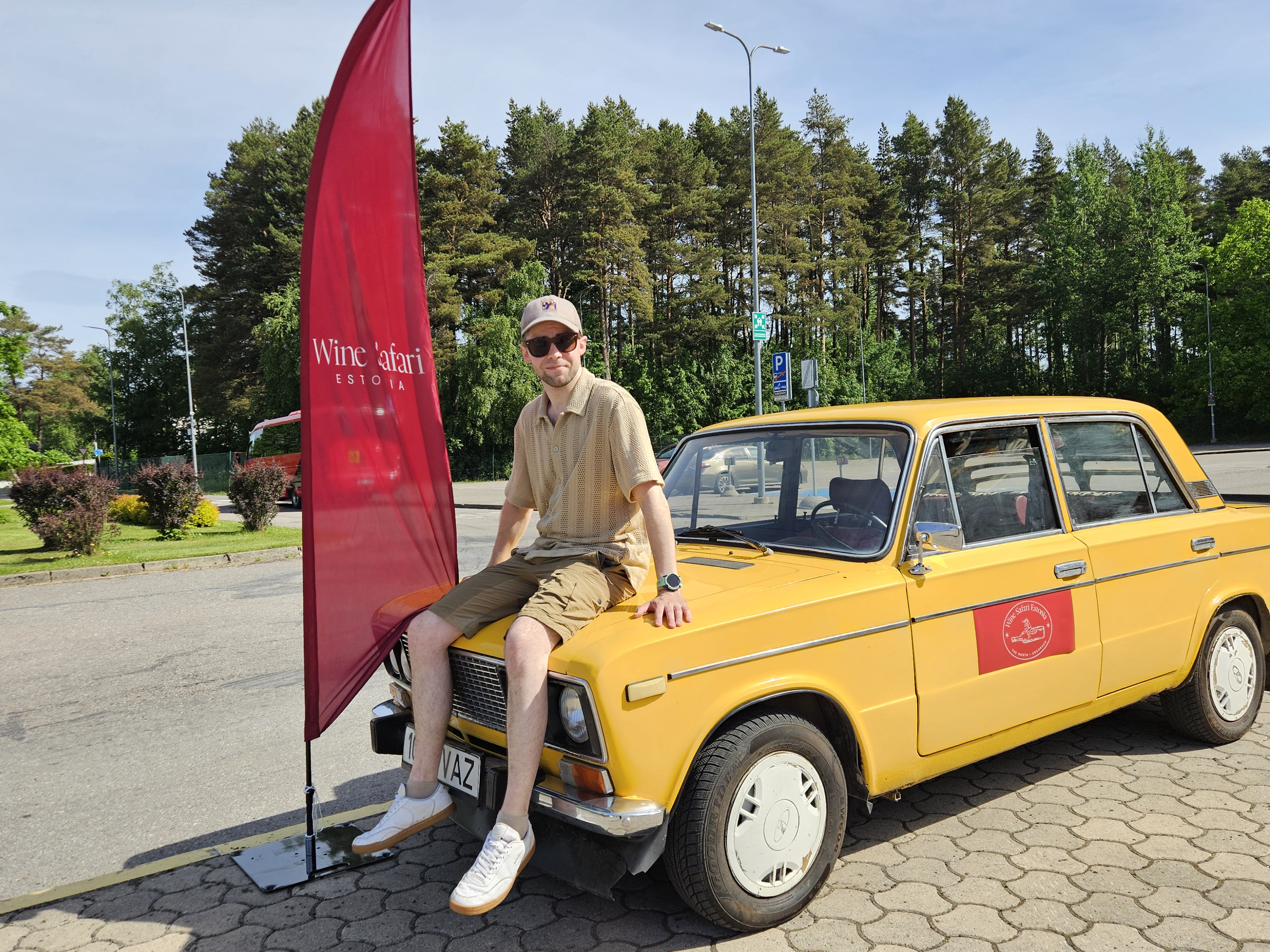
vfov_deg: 49.7
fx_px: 1027
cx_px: 651
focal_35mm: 28
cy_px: 452
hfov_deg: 63.4
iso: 32
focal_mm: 5.4
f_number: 1.8
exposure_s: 1/1554
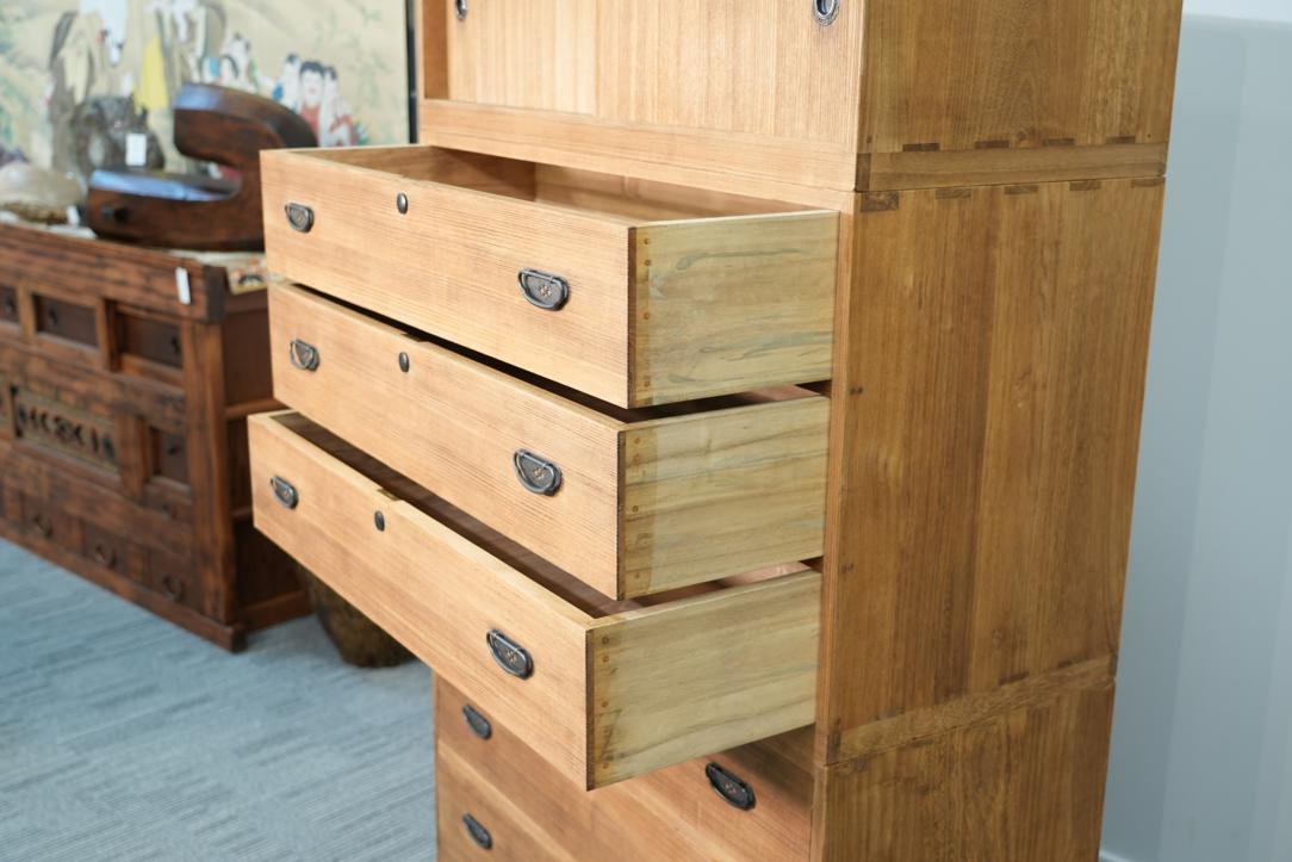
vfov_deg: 32.6
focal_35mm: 41
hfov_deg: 47.4
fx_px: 1472
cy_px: 431
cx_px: 646
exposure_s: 1/50
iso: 1000
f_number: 4
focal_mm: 41
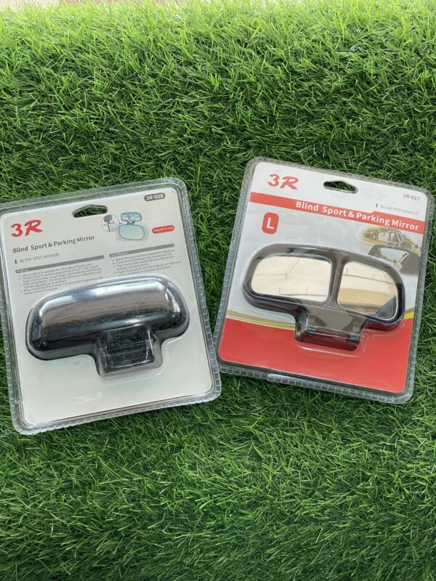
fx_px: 873
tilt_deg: -74.9
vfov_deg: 36.8
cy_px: 290
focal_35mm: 52
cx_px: 218
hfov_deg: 28.0
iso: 125
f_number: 2
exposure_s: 1/100
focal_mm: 6
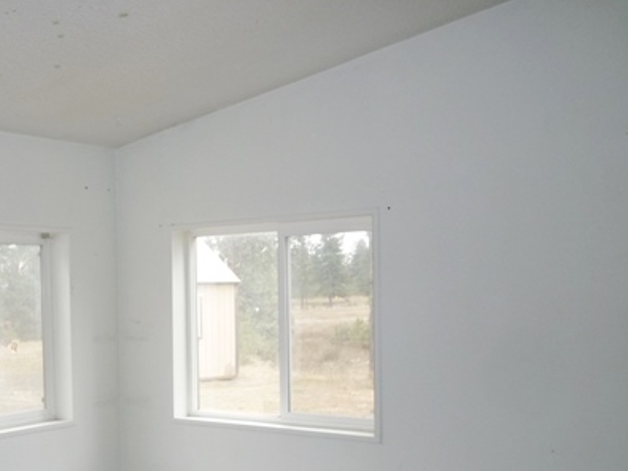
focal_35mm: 47
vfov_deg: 30.6
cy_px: 321
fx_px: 852
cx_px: 143
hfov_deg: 39.2
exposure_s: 1/30
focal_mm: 5.2
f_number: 3.3
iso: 125
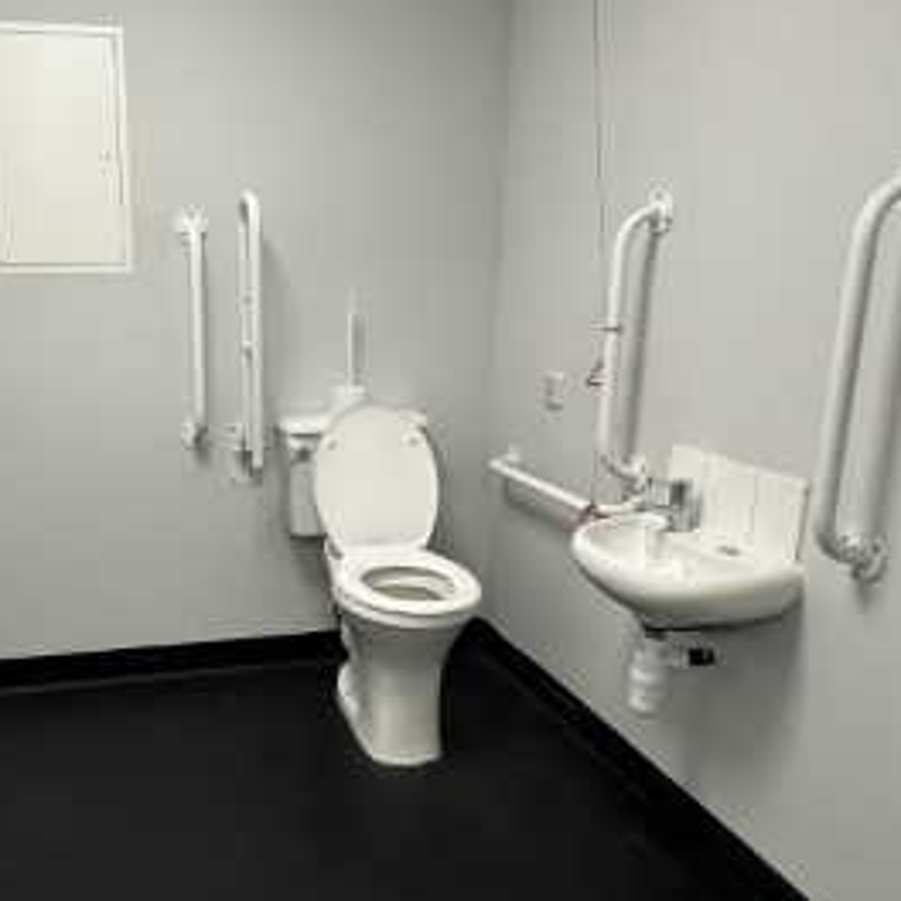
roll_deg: +0.2
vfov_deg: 54.0
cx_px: 263
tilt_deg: -14.5
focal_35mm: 30
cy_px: 478
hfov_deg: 52.4
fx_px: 883
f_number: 2.2
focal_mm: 2.22
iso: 160
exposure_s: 1/100
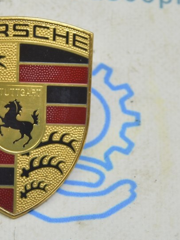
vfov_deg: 13.2
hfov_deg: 9.8
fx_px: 1039
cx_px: 7
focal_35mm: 150
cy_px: 120
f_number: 5.6
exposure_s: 1/20
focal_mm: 55
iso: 400
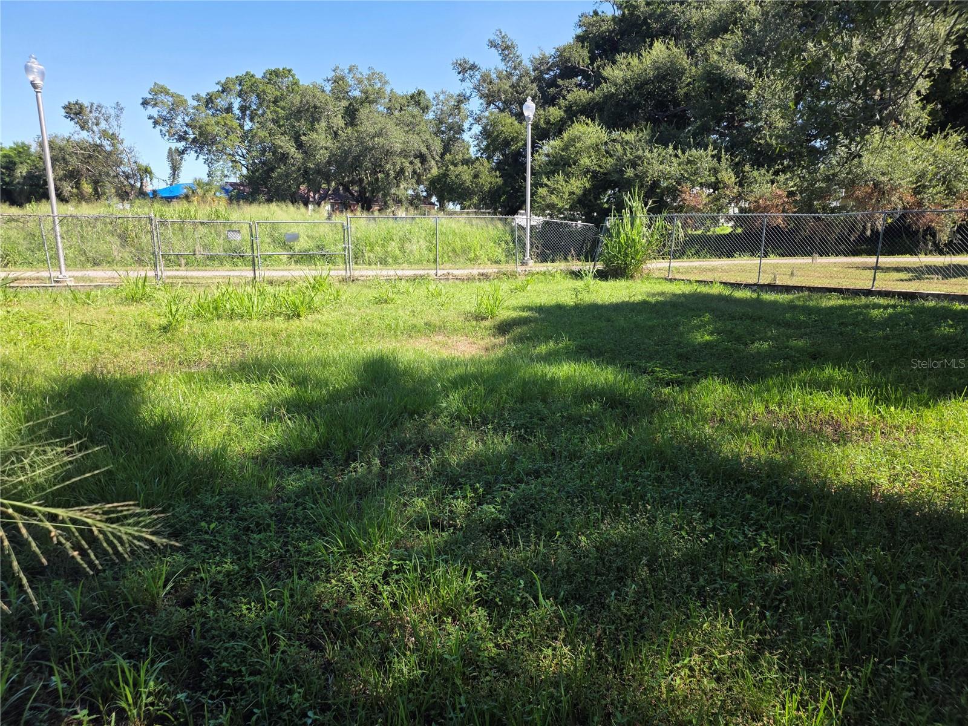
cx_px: 484
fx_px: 643
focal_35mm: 23
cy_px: 363
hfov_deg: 73.9
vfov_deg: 58.9
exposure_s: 1/1989
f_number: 1.7
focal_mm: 6.3
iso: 80
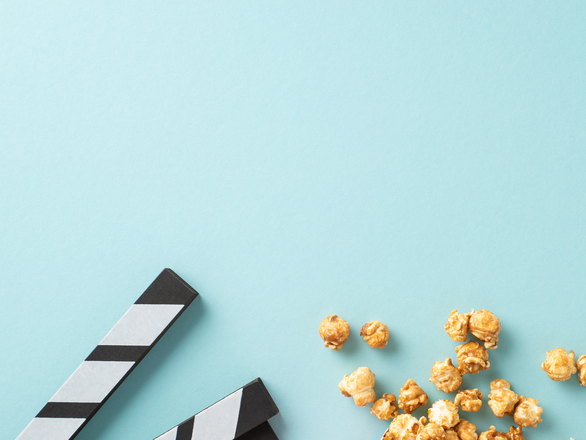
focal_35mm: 73
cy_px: 283
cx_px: 435
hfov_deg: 26.4
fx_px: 1236
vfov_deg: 20.1
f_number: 8
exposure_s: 1/125
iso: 100
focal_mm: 50
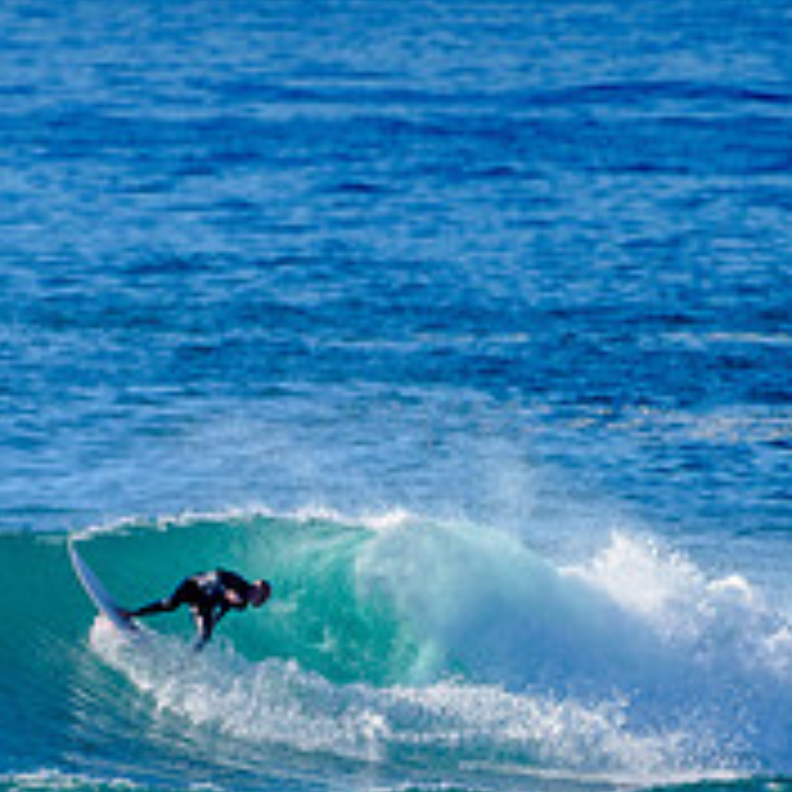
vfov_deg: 1.0
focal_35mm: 1720
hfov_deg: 1.0
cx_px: 156
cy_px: 670
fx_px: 44523
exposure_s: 1/2000
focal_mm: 500
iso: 200
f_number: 5.6
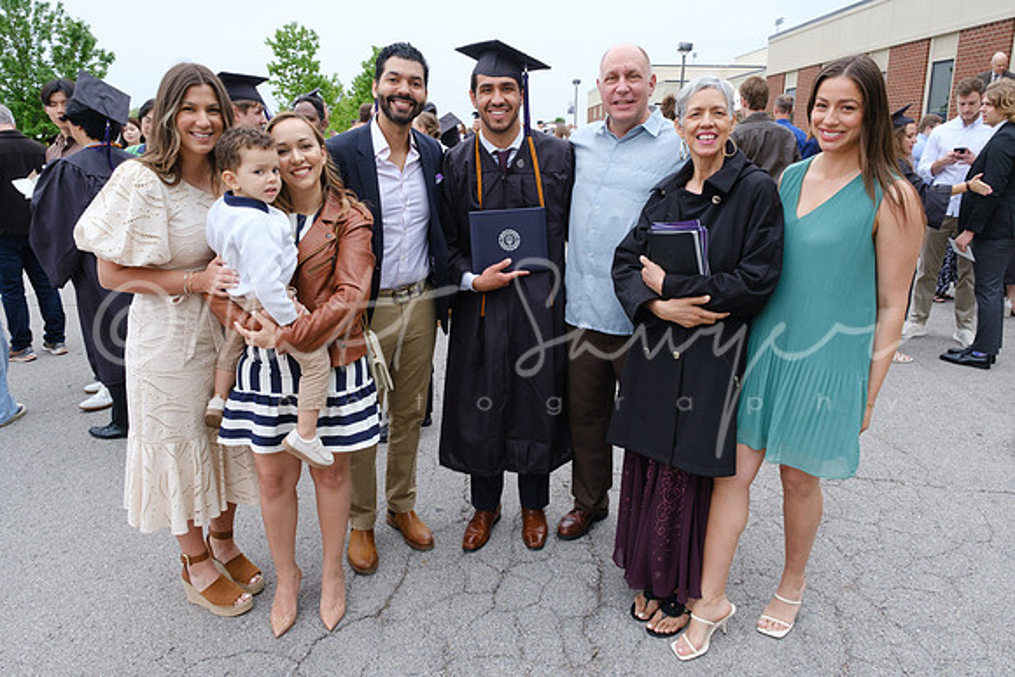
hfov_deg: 72.0
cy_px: 338
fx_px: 699
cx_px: 505
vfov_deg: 51.7
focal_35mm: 25
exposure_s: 1/125
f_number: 8
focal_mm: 16
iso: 400
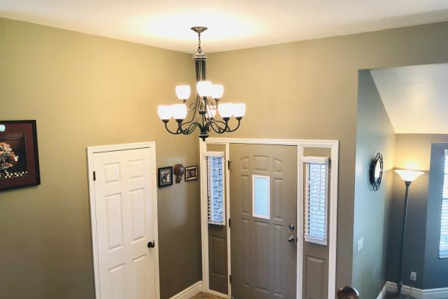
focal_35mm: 30
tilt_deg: -8.6
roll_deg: +1.2
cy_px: 168
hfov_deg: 61.9
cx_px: 222
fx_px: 373
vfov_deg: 43.5
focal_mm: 4
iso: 40
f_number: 1.8
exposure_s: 1/24
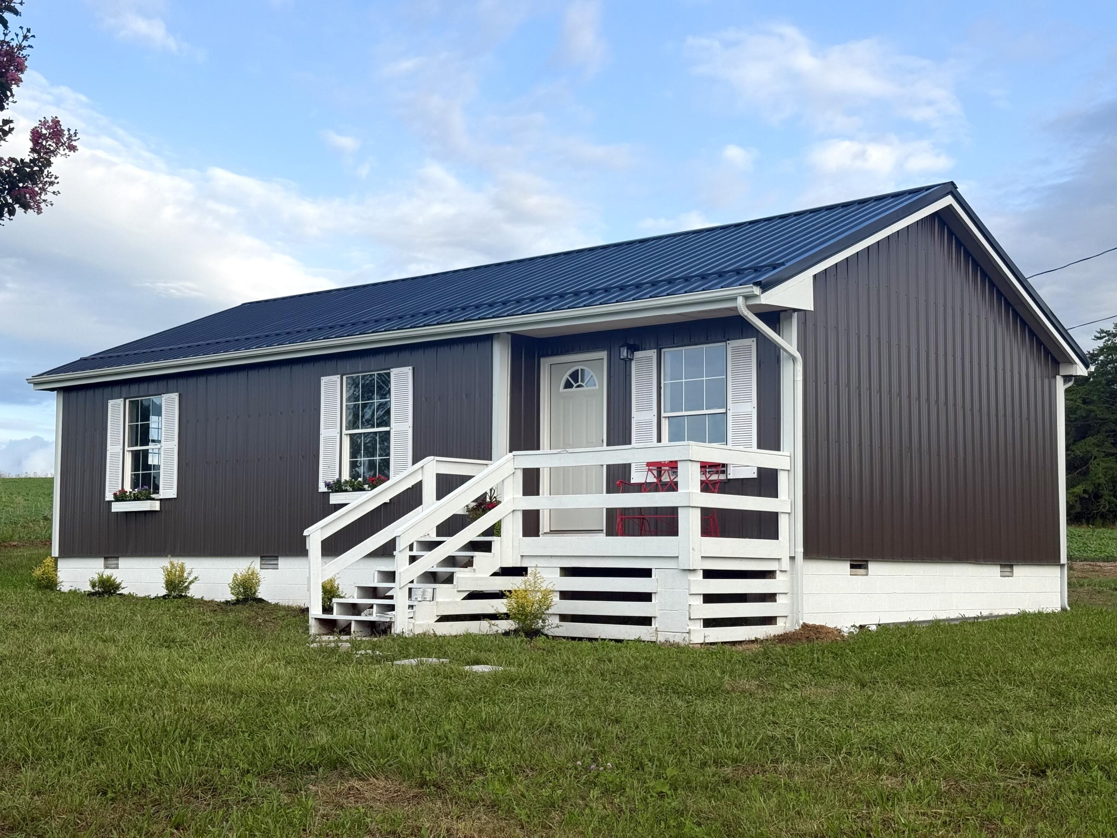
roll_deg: -0.3
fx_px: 1549
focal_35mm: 48
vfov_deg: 30.3
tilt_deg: +5.4
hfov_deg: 39.7
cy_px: 419
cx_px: 558
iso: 64
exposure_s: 1/2273
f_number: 1.78
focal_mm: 6.76
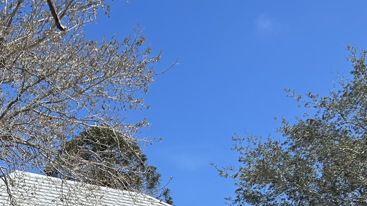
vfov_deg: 16.7
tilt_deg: +13.4
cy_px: 254
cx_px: 114
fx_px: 671
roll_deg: +0.6
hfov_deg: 30.3
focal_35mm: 69
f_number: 1.5
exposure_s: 1/4274
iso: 50
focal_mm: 5.7
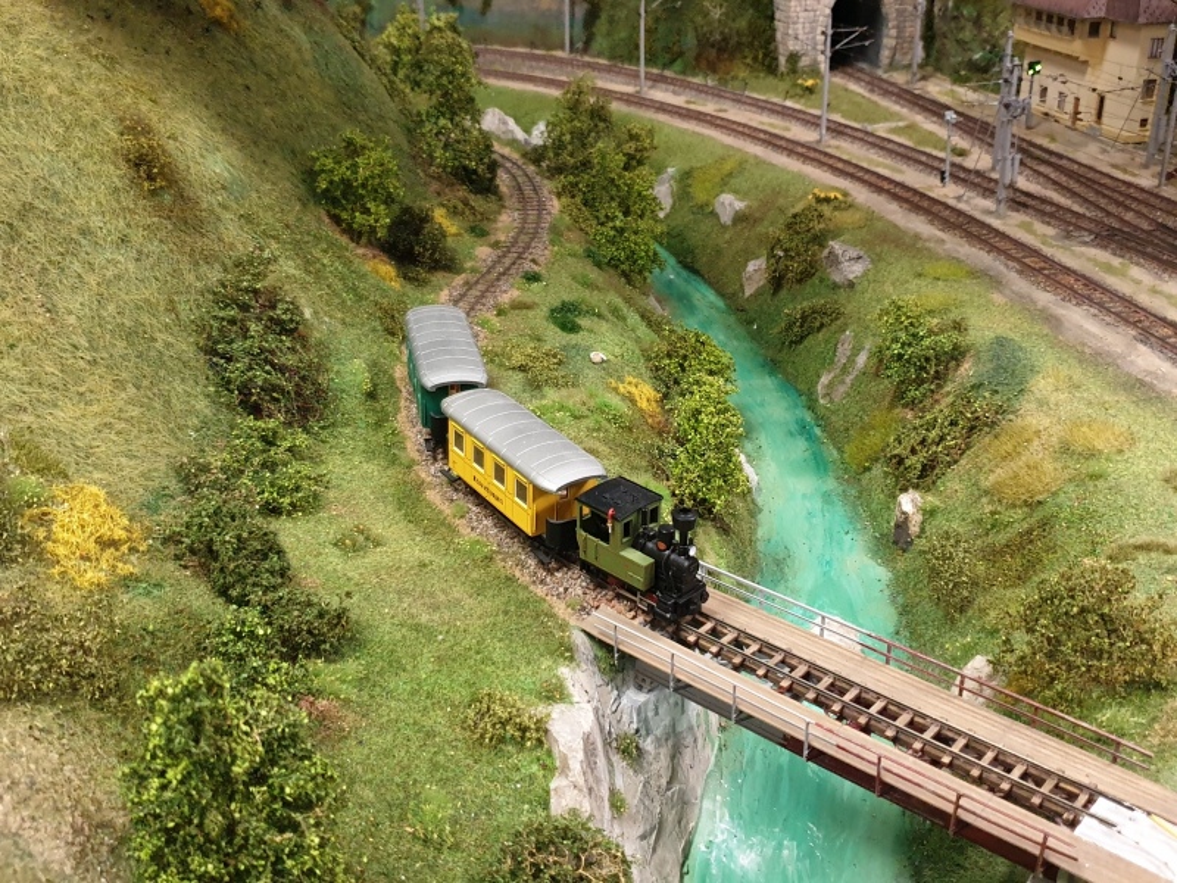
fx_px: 884
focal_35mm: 26
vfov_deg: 53.1
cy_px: 442
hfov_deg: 67.3
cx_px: 588
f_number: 1.5
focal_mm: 4.3
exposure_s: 1/50
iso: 320
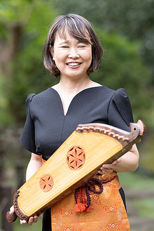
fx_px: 783
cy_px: 119
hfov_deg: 11.2
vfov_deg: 16.8
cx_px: 74
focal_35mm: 122
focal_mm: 105
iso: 250
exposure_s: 1/250
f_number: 2.2
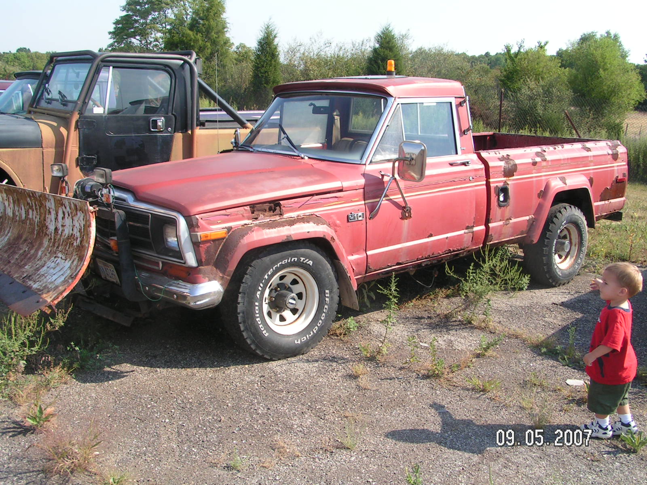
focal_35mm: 38
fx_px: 710
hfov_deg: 49.0
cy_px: 242
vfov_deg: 37.7
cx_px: 324
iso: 50
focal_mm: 5.8
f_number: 5.6
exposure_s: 1/200
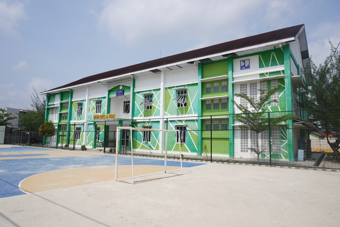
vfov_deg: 53.2
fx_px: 227
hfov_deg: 73.7
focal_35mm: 24
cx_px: 170
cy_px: 114
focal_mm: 16
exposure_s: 1/640
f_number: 10
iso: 200
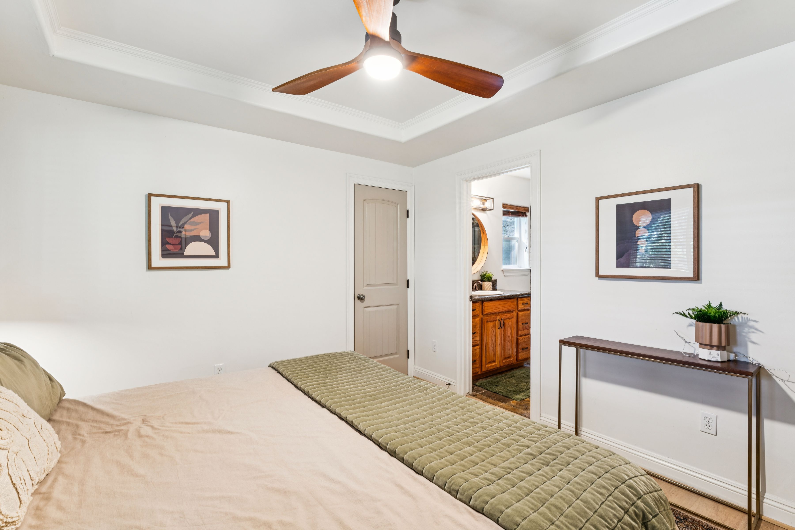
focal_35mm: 16
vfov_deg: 72.7
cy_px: 265
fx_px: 360
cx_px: 398
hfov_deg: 95.7
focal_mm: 16.3
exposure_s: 2.5
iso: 100
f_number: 13
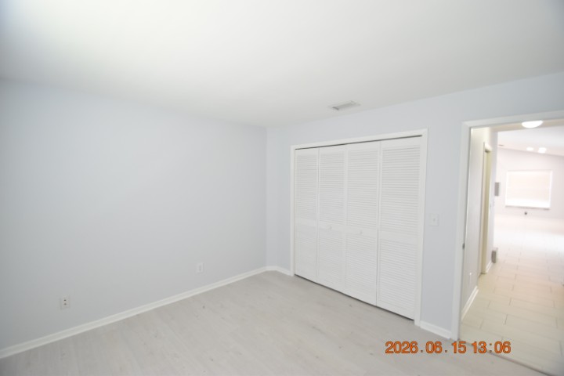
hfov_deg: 100.4
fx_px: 235
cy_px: 188
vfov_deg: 77.3
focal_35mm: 15
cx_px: 282
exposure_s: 1/60
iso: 800
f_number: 3.5
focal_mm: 10
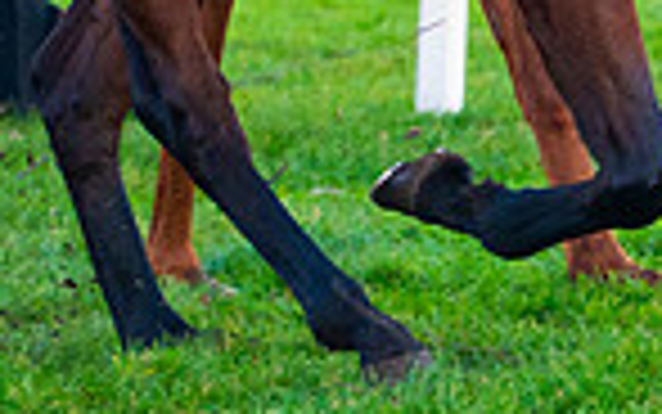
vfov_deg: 2.2
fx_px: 10901
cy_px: -757
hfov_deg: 3.5
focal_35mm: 604
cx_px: 41
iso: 1250
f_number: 3.5
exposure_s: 1/1000
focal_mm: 110
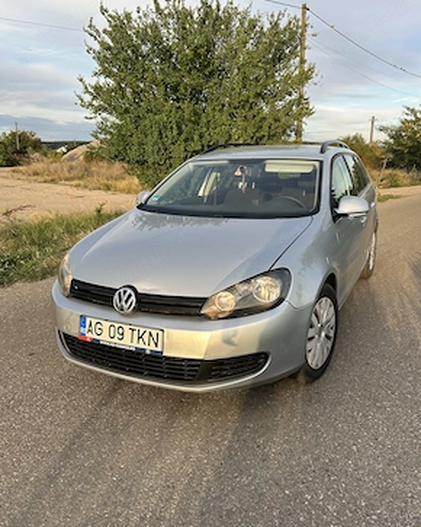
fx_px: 436
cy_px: 274
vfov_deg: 62.2
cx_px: 216
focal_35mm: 28
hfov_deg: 51.5
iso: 50
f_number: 1.5
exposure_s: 1/738
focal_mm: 5.7
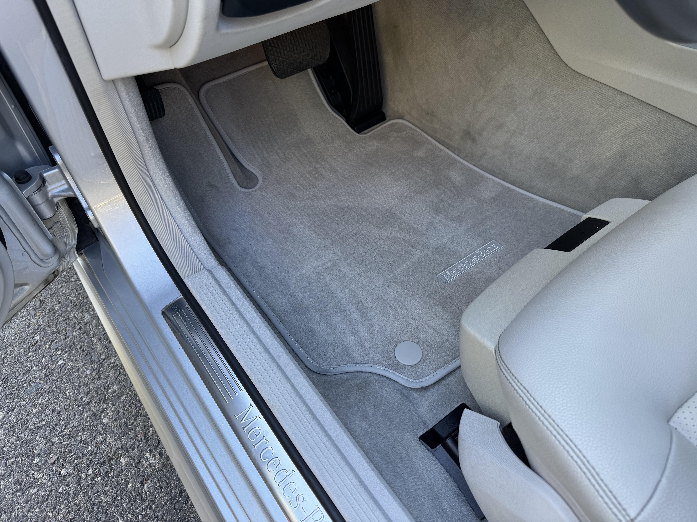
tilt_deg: -60.2
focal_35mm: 24
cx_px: 348
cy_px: 261
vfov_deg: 56.8
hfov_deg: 71.6
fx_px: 483
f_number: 1.78
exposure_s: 1/121
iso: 80
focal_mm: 6.76
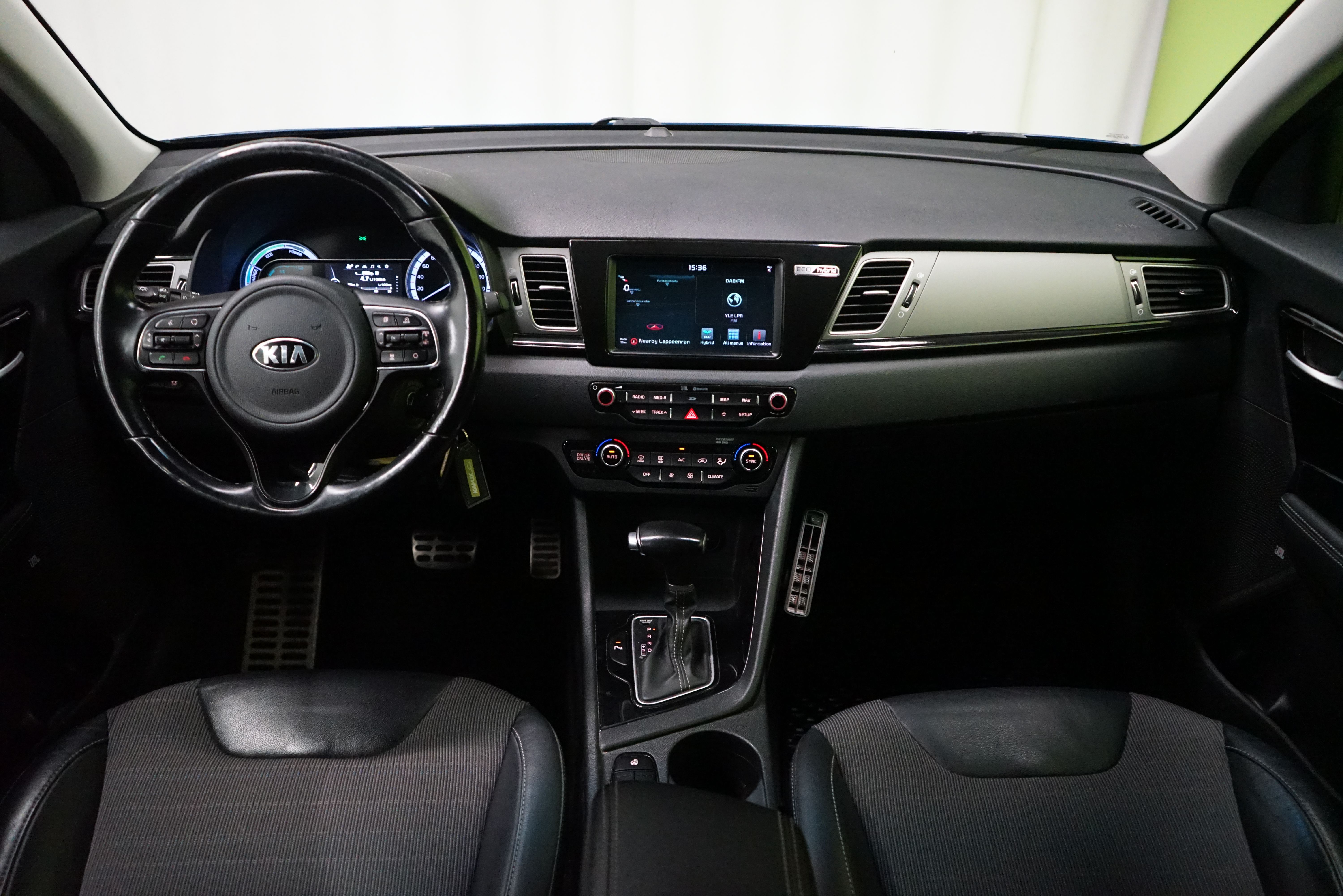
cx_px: 672
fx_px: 1044
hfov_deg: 65.5
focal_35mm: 28
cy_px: 448
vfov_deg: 46.4
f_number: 3.5
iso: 6400
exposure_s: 1/80
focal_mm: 28
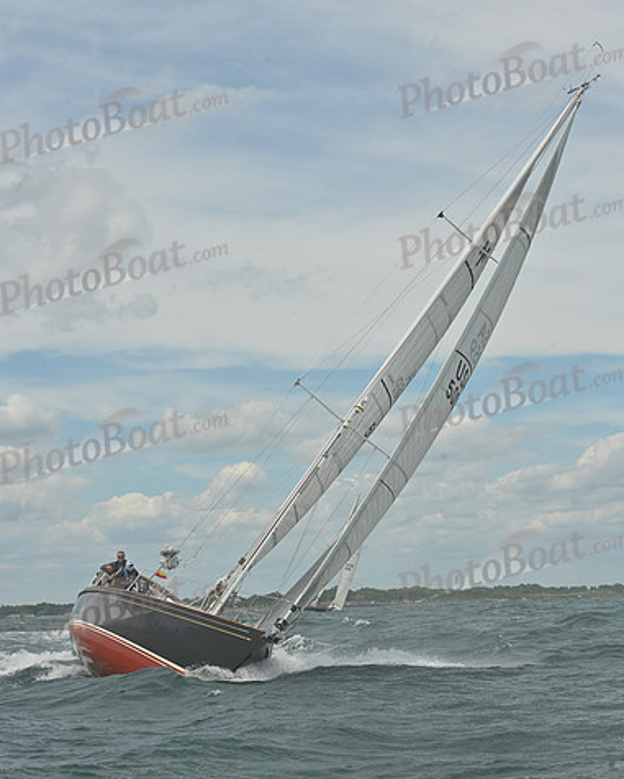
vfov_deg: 23.8
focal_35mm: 80
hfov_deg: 19.2
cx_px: 314
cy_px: 335
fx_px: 1846
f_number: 13
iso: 320
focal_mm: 70
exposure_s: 1/1250
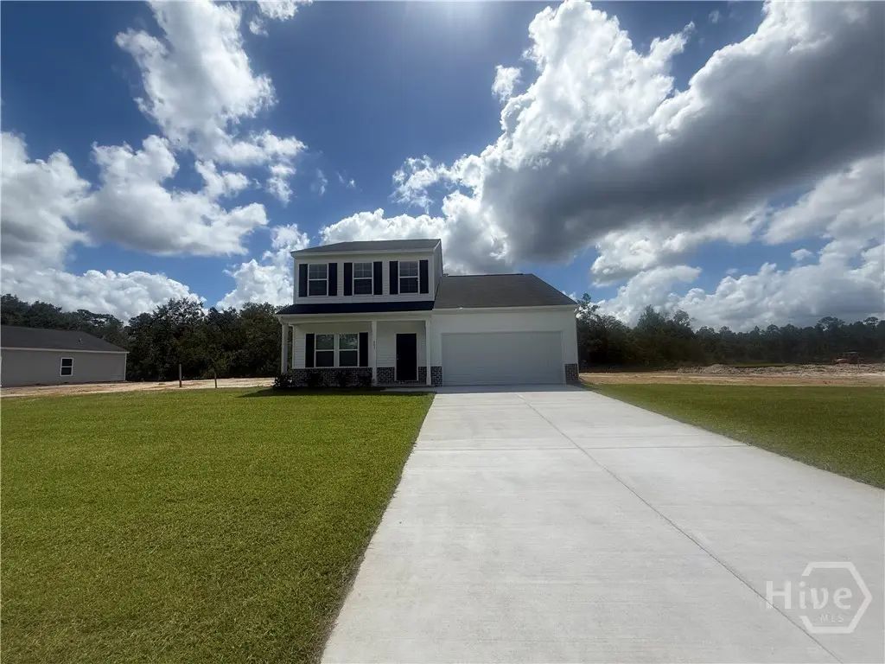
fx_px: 358
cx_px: 442
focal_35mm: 14
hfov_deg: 102.1
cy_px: 332
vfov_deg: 85.7
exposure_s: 1/5155
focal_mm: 2.22
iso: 50
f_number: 2.2
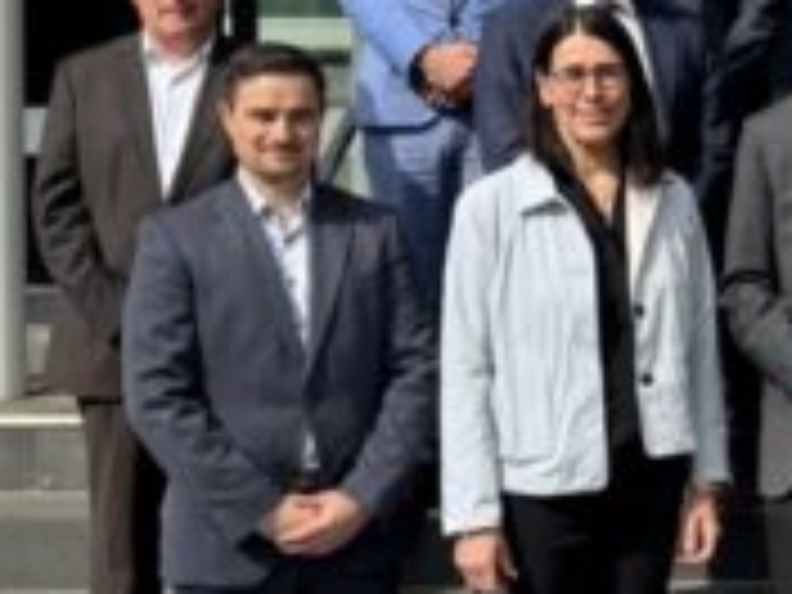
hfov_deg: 18.7
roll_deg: -0.4
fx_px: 2174
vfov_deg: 15.5
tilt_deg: -1.1
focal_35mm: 95
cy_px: 130
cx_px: 1112
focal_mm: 6.76
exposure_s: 1/3413
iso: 80
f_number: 1.78
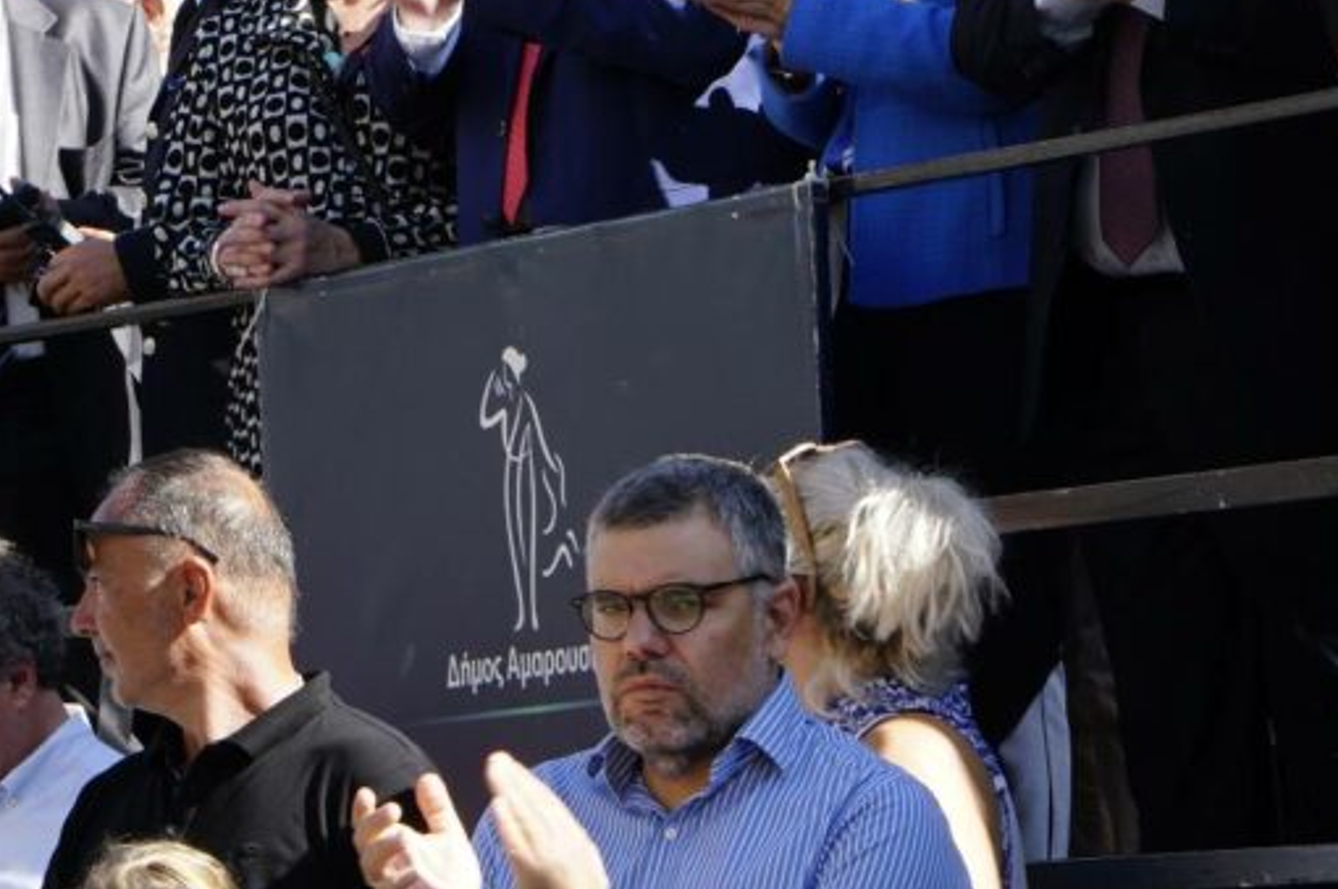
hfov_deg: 9.6
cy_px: 22
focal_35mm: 214
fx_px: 7946
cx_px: 648
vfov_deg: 6.4
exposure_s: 1/100
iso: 320
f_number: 13
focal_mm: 71
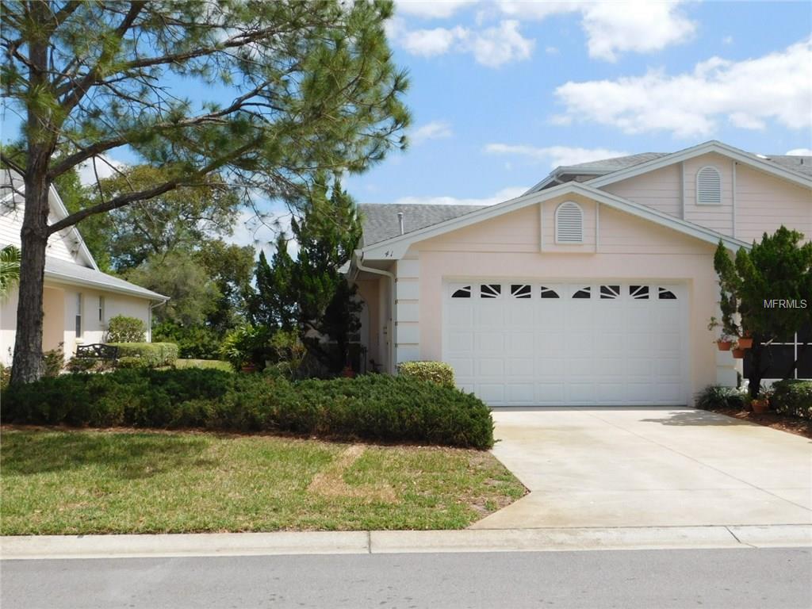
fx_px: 844
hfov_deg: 51.4
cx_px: 406
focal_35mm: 36
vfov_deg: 39.7
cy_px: 304
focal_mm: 6.3
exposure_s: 1/400
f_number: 7
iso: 125
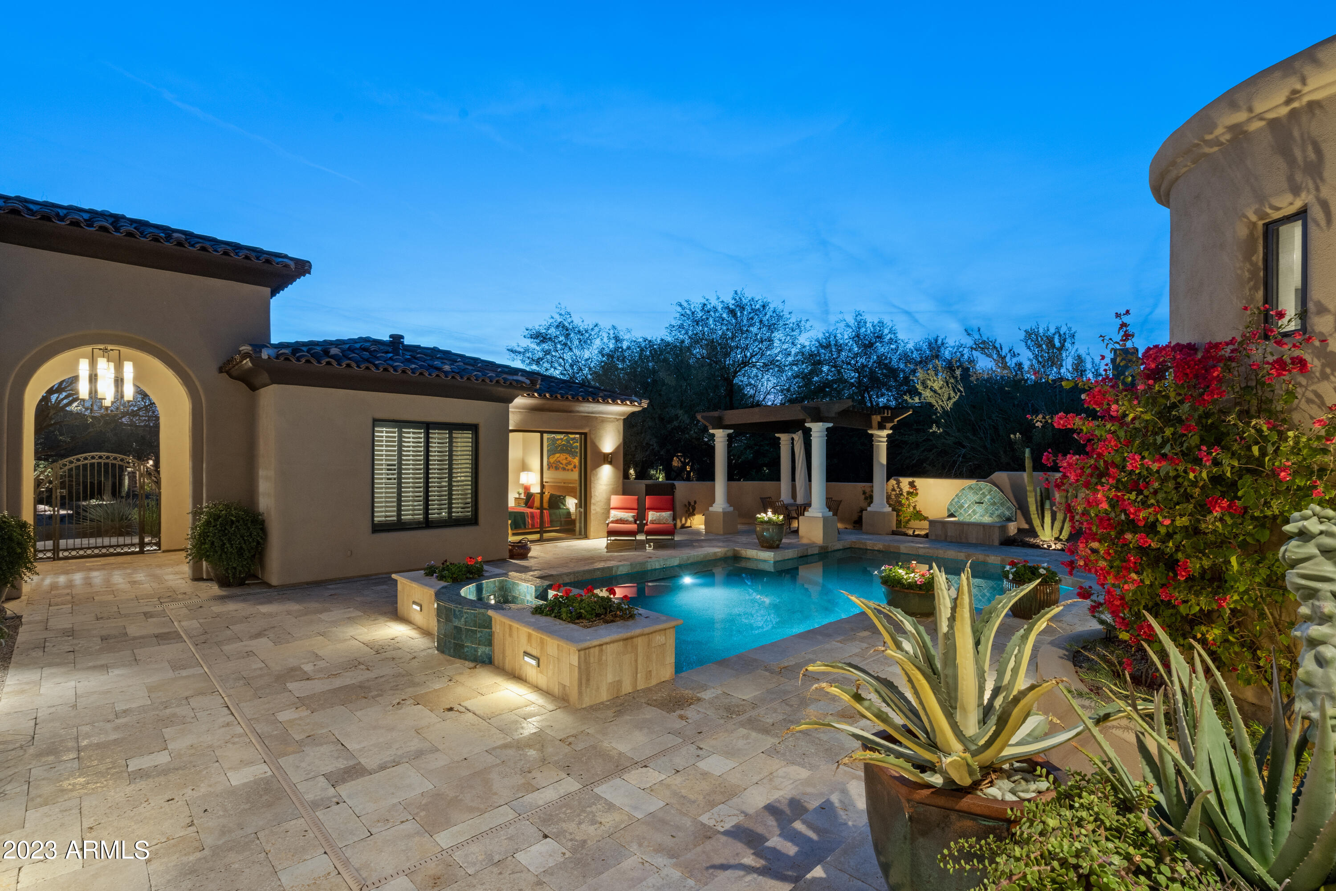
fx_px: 594
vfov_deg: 73.7
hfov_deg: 96.7
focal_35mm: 16
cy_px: 446
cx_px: 668
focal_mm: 16
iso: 1250
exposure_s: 3.2
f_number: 11
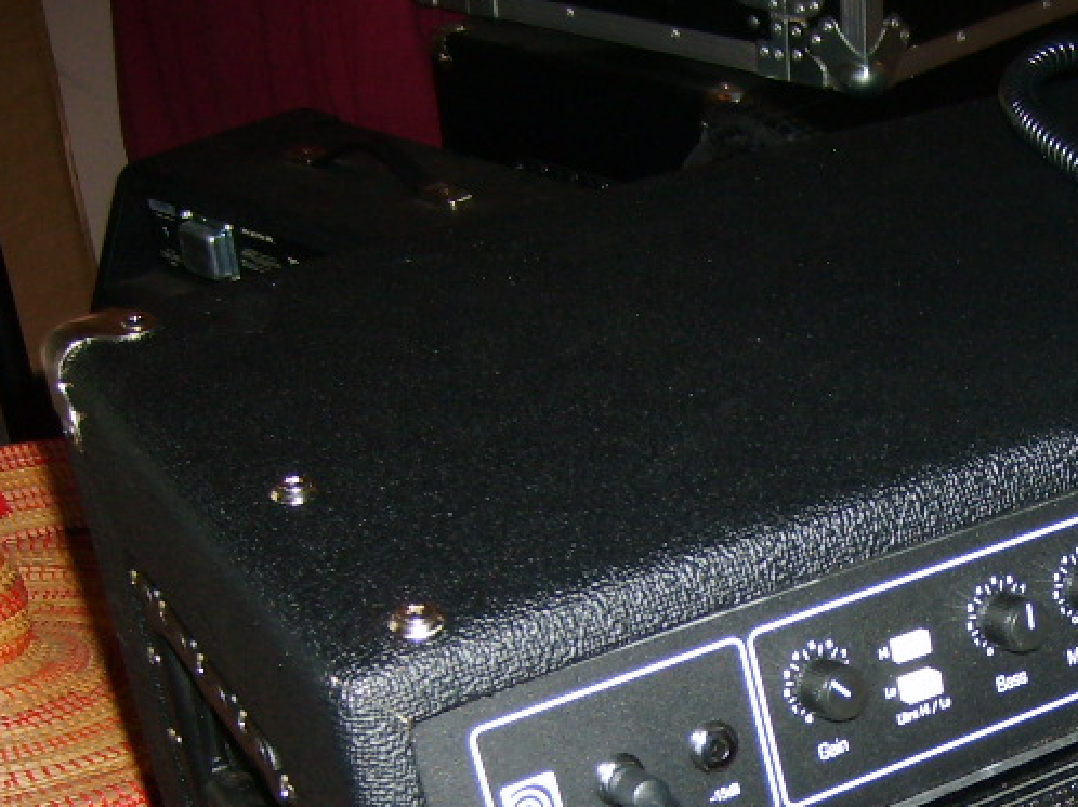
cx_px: 1024
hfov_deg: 25.9
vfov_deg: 19.9
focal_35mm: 72
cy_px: 770
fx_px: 2241
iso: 100
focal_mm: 5.8
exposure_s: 1/30
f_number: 2.8
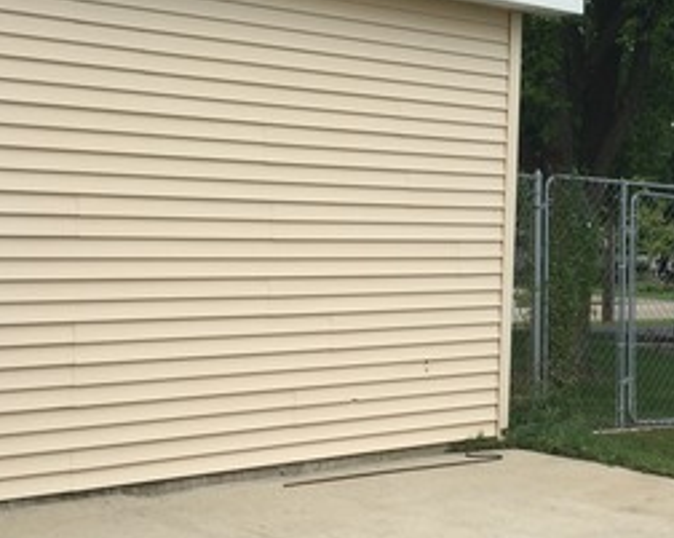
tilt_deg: -3.6
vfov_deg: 21.2
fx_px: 1435
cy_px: 284
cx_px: 615
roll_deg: -1.9
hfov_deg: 25.6
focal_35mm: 72
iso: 32
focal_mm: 4.15
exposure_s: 1/1099
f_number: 2.2
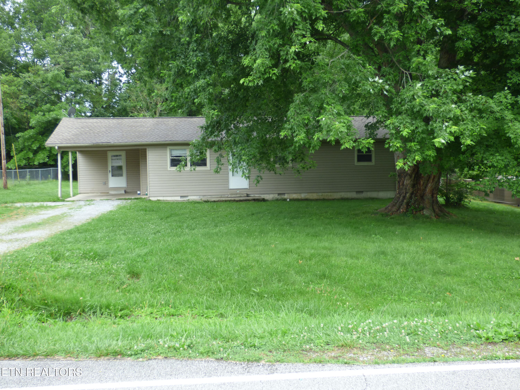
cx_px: 260
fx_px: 556
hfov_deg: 50.1
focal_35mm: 37
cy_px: 195
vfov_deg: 38.7
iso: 100
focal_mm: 6.47
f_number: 3.5
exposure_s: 1/100
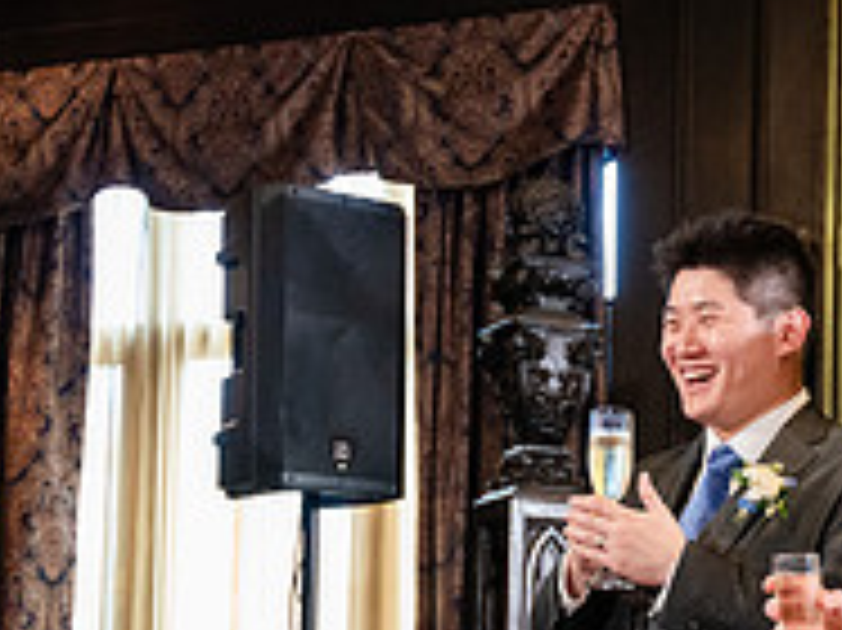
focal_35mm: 85
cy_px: 673
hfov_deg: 22.4
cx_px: 774
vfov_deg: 16.9
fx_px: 2066
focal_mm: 28
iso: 4000
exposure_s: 1/320
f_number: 2.8
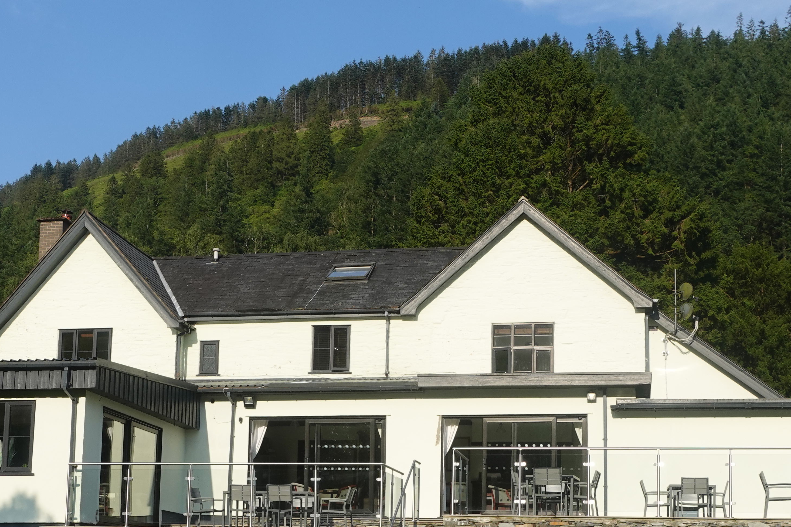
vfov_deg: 23.7
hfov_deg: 35.6
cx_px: 368
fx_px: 1230
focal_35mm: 56
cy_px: 443
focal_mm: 11.6
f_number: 5.6
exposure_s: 1/500
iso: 125
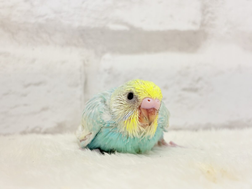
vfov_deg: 28.0
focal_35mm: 52
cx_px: 126
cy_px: 94
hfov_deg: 36.8
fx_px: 379
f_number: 1.6
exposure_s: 1/100
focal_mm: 5.96
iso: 100
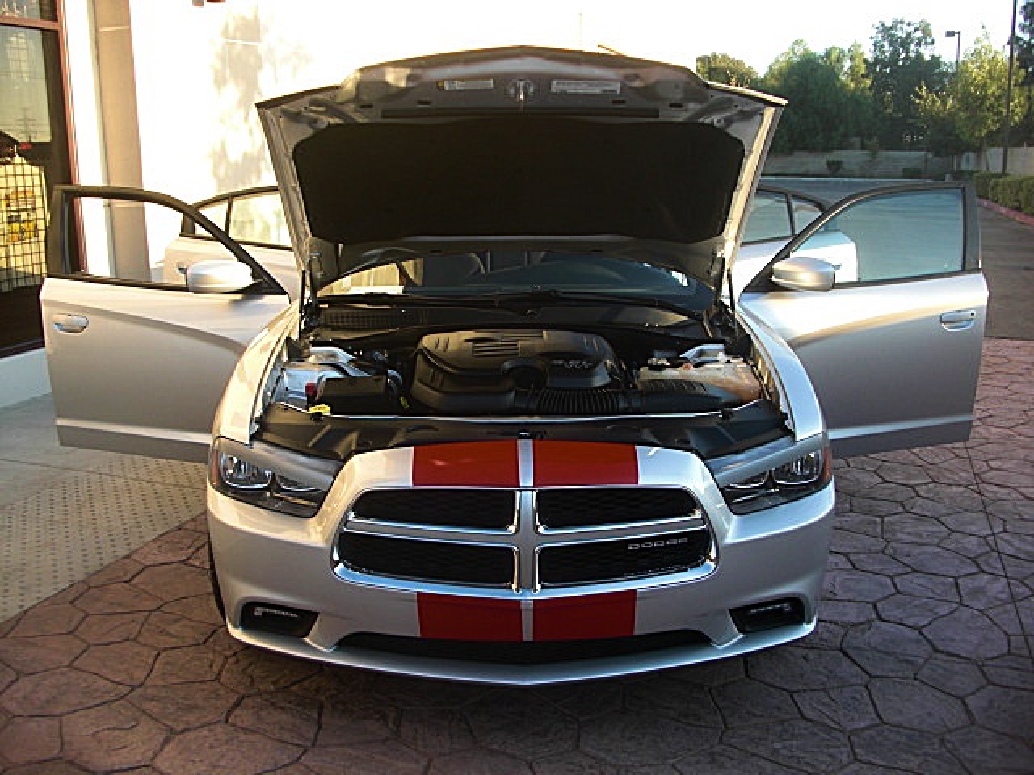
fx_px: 1075
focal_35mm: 36
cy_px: 388
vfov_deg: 39.7
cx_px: 517
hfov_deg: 51.4
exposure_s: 1/125
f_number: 2.8
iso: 50
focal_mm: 6.3
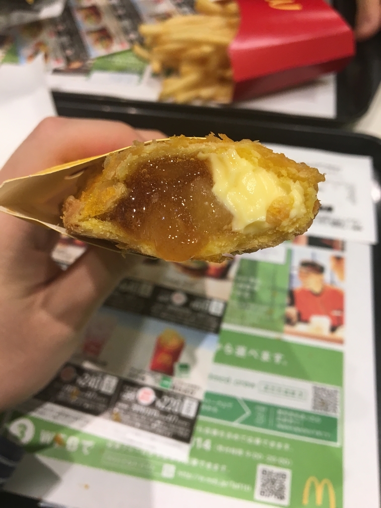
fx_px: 426
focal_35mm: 29
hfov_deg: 48.2
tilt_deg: -56.8
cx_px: 190
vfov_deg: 61.7
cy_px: 254
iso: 40
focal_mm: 4.15
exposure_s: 1/30
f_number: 2.2
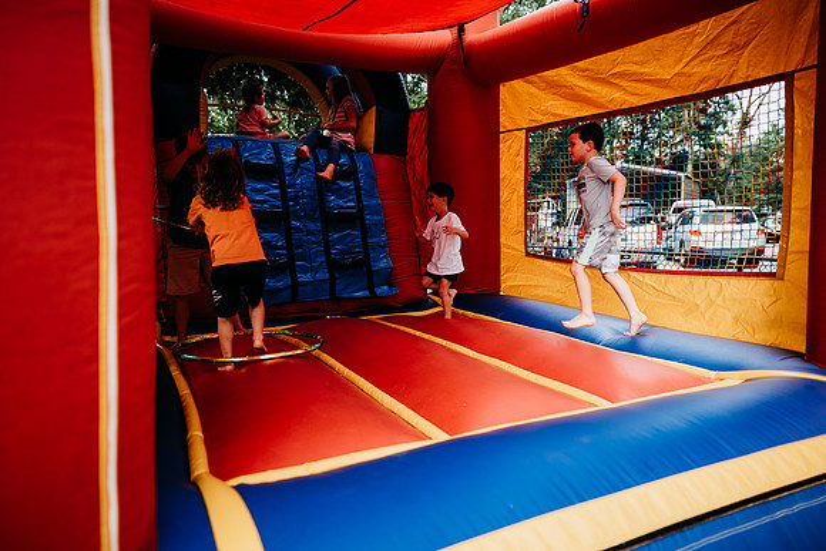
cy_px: 276
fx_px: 551
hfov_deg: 73.7
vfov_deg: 53.2
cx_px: 413
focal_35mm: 24
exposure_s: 1/250
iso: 250
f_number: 2.5
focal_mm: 24
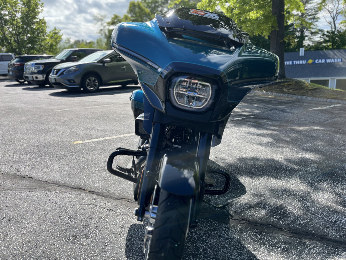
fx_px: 260
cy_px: 130
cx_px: 173
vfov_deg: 53.1
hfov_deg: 67.3
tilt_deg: -14.8
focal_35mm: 26
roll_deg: +3.8
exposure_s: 1/2062
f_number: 1.6
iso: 50
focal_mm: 5.1
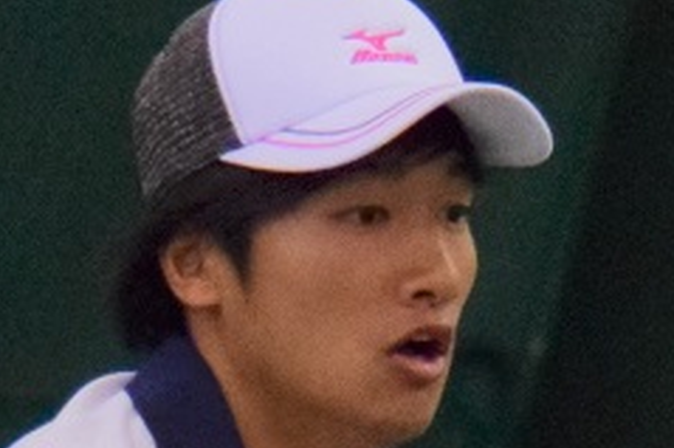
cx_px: -34
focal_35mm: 960
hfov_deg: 2.1
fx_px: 17960
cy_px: 1293
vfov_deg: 1.4
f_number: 4.8
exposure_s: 1/1000
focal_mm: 102
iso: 2500
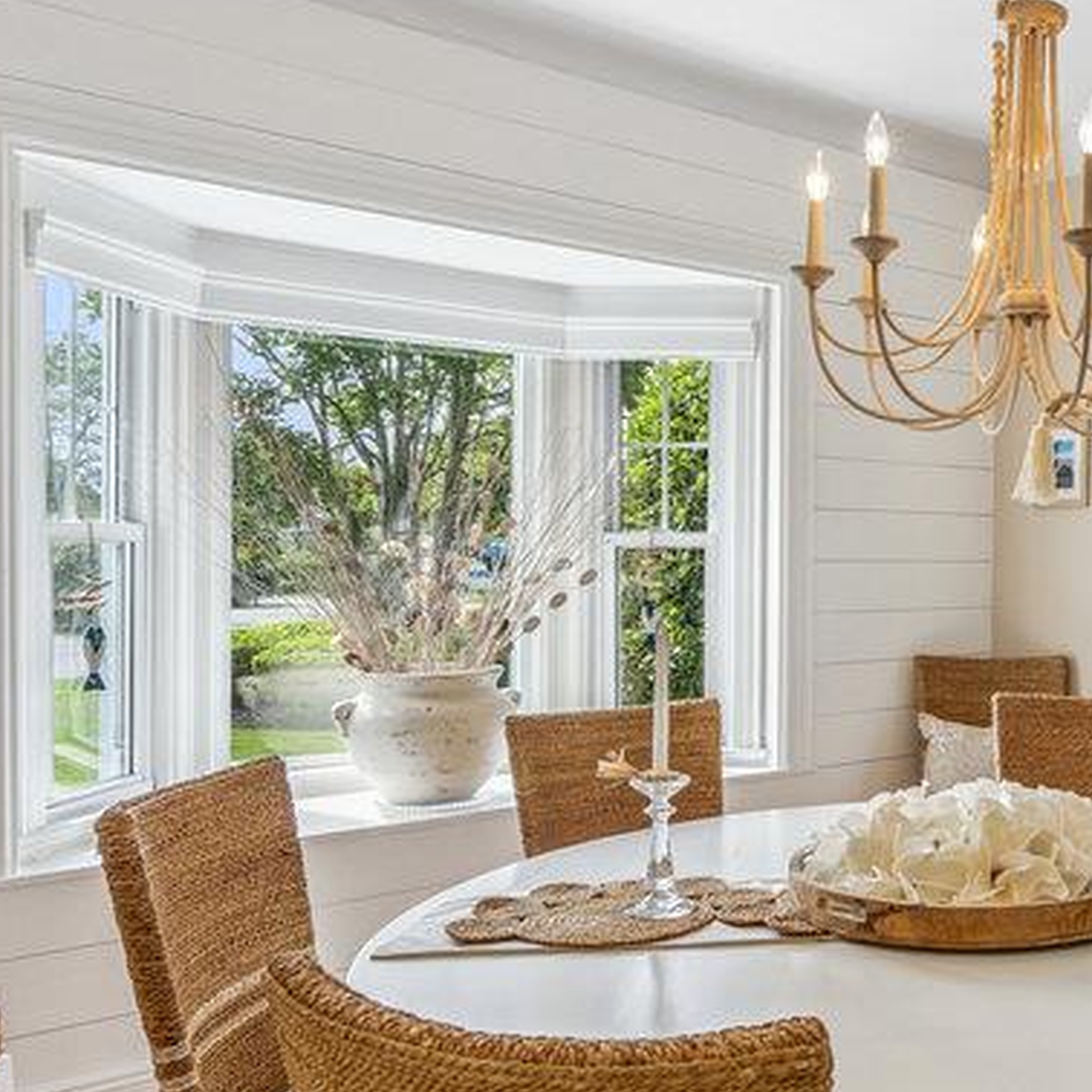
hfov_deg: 42.1
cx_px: 991
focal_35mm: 36
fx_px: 1285
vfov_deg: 46.0
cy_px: 562
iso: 160
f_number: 5.6
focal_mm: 16
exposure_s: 1/80
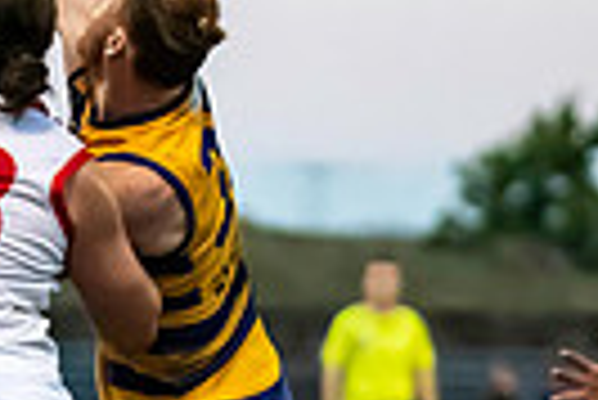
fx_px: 14251
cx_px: 71
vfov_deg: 1.6
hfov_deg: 2.4
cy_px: 282
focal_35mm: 857
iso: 9000
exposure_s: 1/1600
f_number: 4
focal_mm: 170
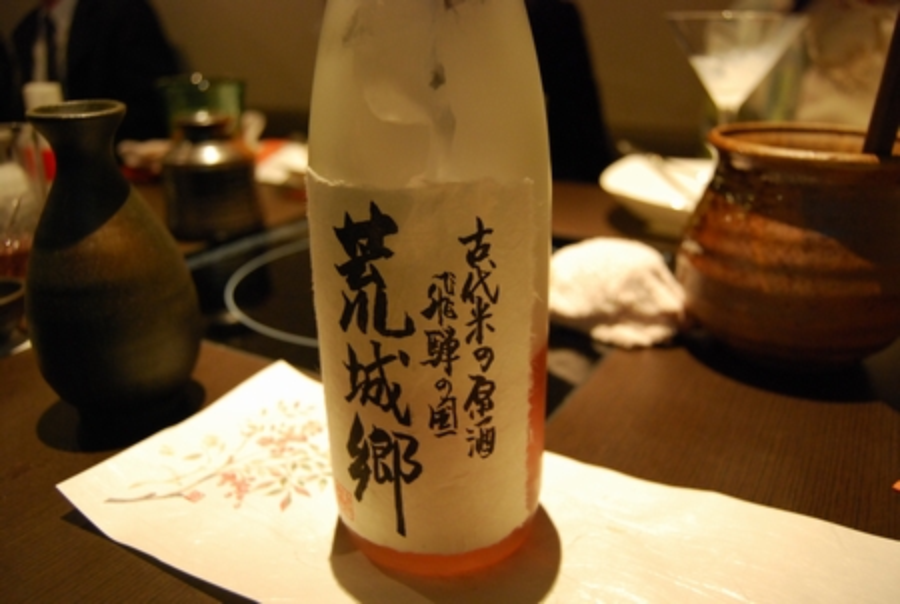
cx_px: 450
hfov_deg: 64.4
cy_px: 302
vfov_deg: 45.9
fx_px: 714
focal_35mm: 28
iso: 800
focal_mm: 19
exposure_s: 1/13
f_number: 3.5
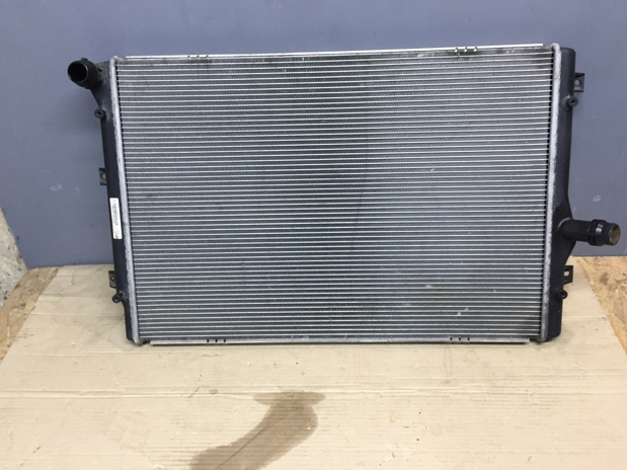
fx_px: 543
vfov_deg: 46.8
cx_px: 323
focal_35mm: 30
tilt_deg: -34.0
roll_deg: +1.0
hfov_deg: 60.0
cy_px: 236
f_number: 2.2
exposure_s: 1/33
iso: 80
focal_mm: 4.15
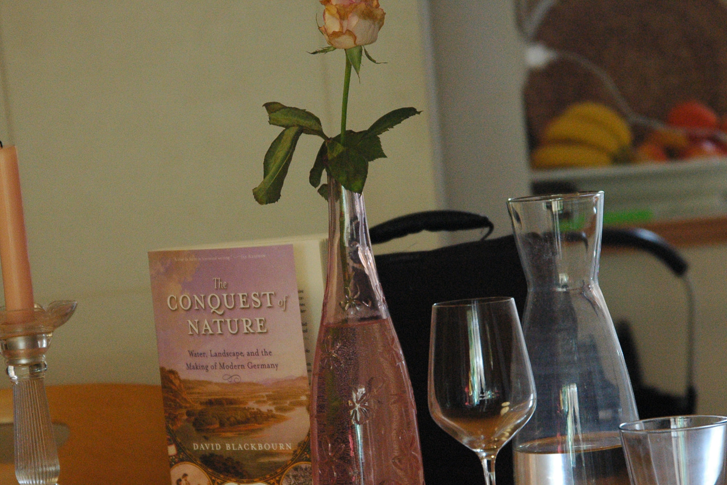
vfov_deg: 8.0
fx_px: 3466
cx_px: 368
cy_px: 316
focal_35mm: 172
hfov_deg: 12.0
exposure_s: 1/30
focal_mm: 85
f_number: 4.5
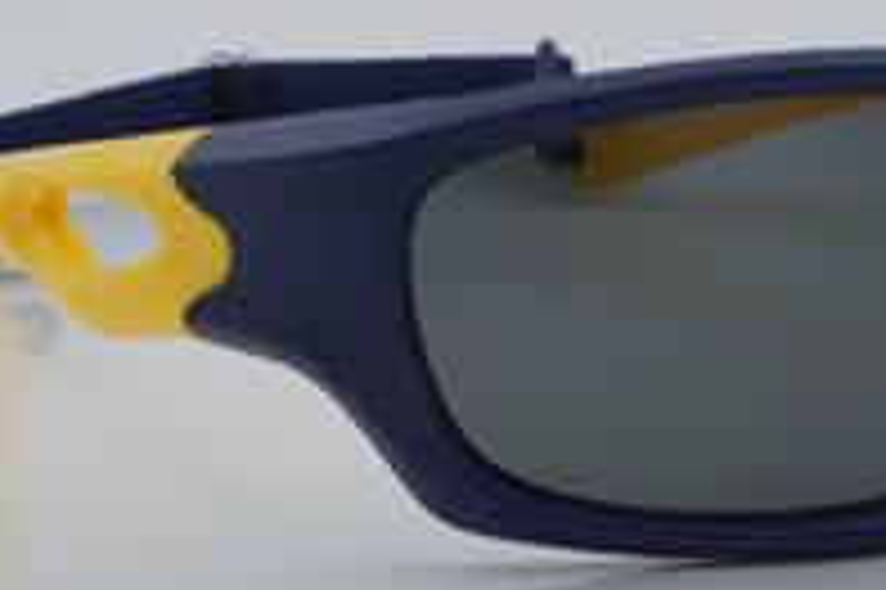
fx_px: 3369
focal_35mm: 137
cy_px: 378
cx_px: 679
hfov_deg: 14.9
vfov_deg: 10.0
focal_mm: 45
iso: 100
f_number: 32
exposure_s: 1/4
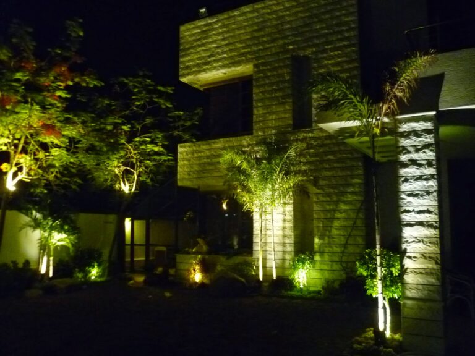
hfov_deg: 58.4
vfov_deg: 45.4
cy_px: 178
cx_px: 238
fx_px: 425
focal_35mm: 31
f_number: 2.8
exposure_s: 1/8
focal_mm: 5.5
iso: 800
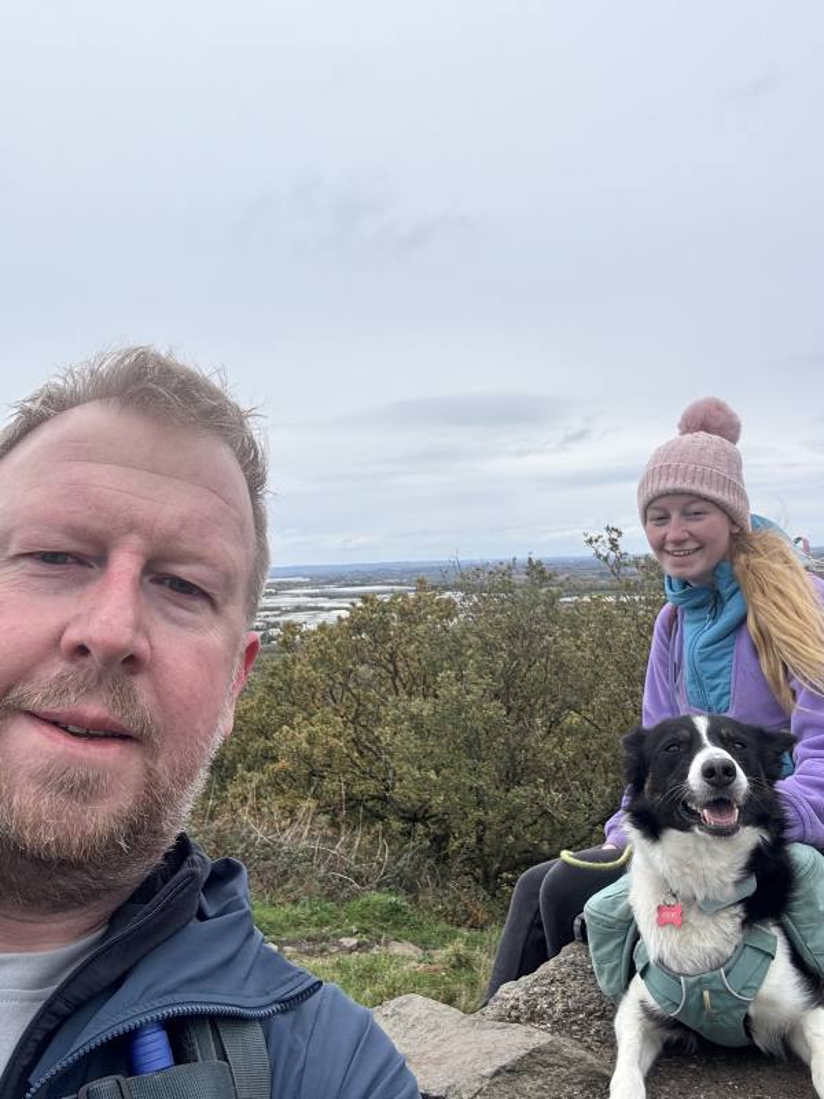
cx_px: 412
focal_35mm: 30
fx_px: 952
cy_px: 550
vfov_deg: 60.0
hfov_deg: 46.8
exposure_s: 1/286
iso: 25
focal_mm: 2.69
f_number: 1.9
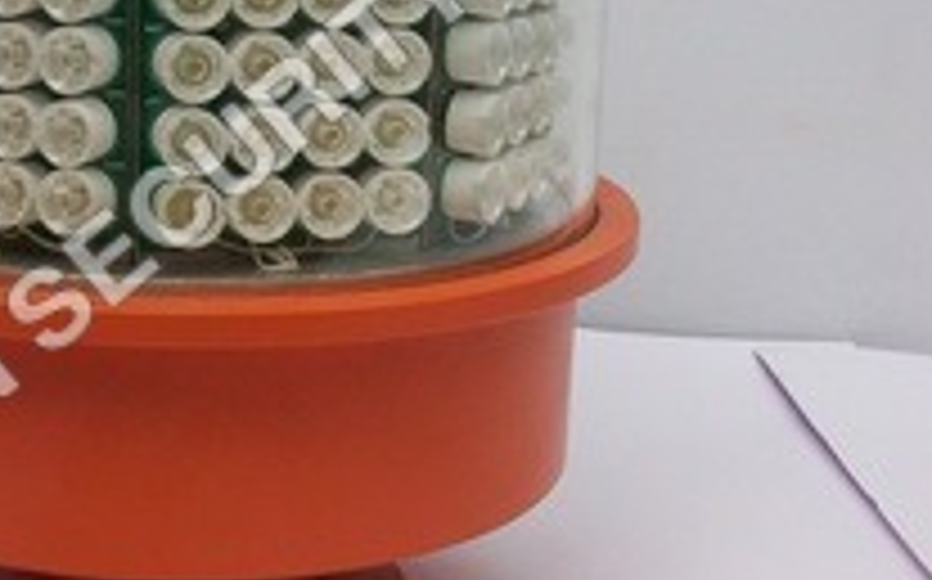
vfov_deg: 15.8
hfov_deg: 25.0
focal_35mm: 82
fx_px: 2081
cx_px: 252
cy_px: 151
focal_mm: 5.7
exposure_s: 1/250
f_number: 5.5
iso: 64
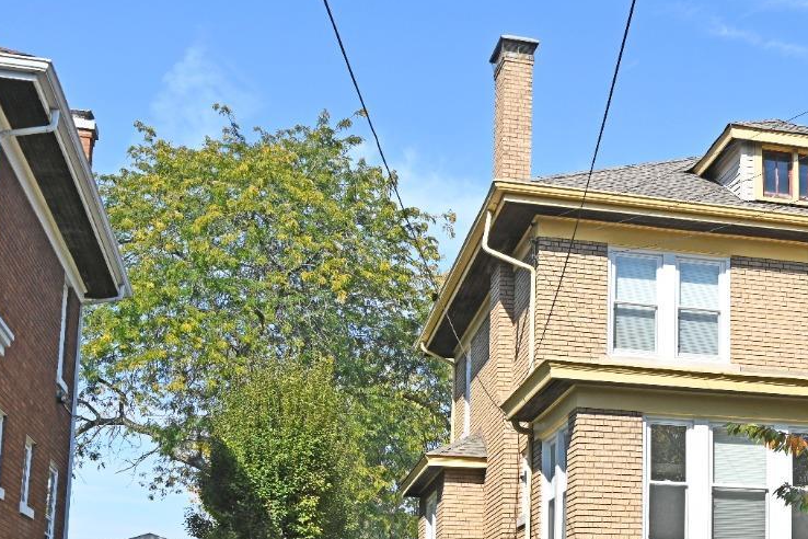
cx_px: 795
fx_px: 1369
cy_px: 455
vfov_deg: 21.9
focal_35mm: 61
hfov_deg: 30.7
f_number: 7.1
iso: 100
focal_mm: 30
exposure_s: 1/400
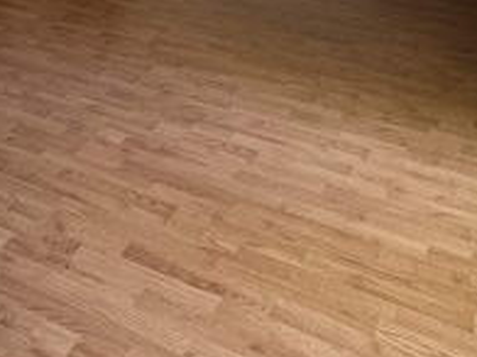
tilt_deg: -2.7
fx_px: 661
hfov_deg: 39.4
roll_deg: +0.1
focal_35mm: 48
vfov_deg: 22.9
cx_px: 177
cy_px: -215
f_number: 2.2
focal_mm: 2.22
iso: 800
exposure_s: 1/60
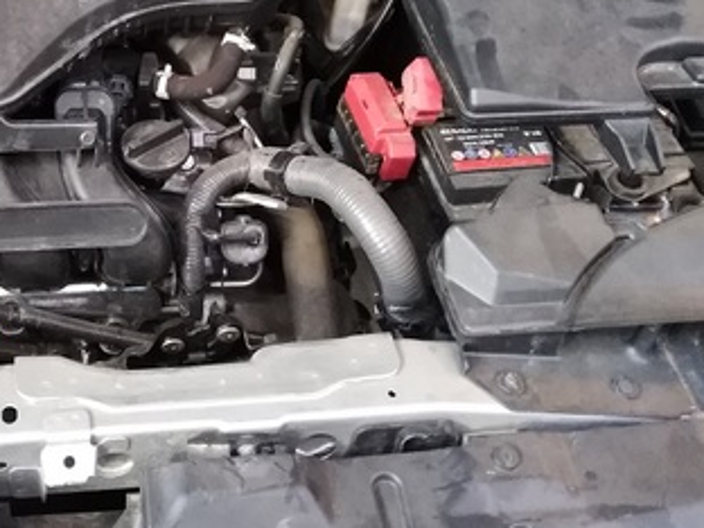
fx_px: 1058
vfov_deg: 27.6
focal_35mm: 52
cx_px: 147
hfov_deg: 35.7
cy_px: 126
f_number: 2.2
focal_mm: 3.46
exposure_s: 1/20
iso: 835
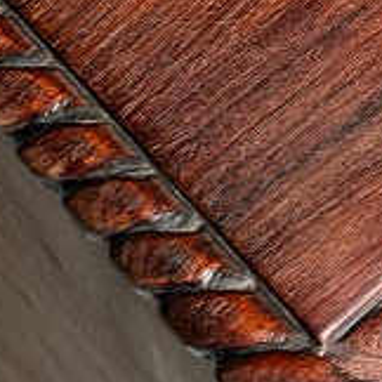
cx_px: 611
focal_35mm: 210
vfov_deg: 8.0
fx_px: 2622
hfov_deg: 8.1
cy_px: -347
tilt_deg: -55.8
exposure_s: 1/65
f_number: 1.8
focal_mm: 6.93
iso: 320
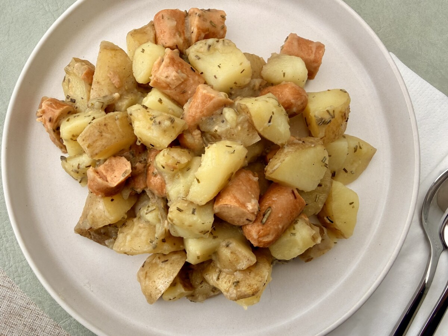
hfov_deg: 71.6
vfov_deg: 56.8
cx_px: 224
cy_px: 168
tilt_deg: -83.7
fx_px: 311
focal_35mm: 24
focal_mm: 2.22
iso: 40
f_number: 2.2
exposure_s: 1/193
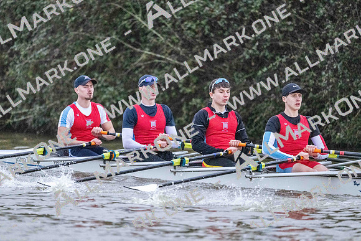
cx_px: 180
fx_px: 4012
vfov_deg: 3.4
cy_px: 120
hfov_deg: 5.2
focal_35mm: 400
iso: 20000
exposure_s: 1/1600
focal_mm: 400
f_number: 4.5
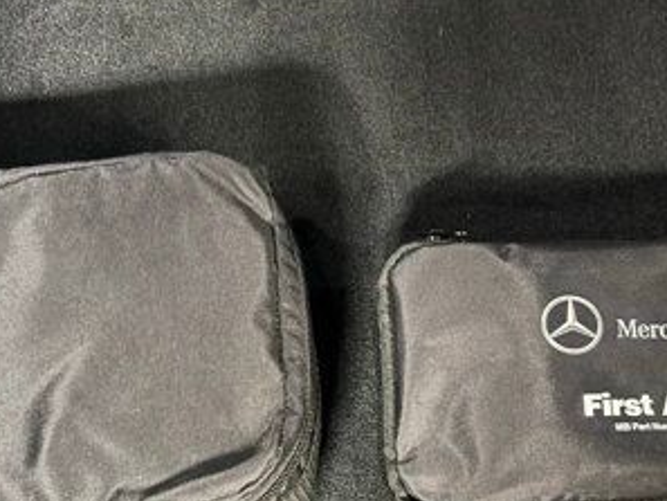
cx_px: 366
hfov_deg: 34.3
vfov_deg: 25.8
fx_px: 1079
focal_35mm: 56
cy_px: 373
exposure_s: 1/24
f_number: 1.6
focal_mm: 5.96
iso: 1000
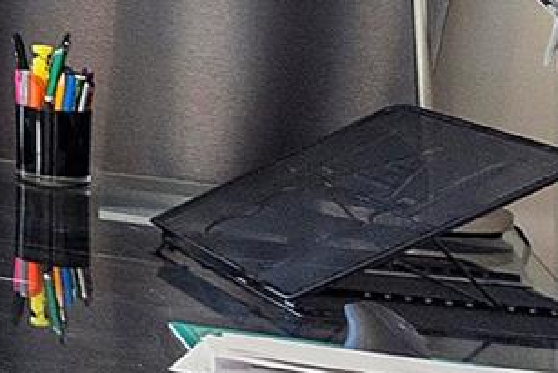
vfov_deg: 12.9
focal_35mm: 100
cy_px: -215
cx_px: -1240
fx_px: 1551
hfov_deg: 10.6
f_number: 11
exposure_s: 1/10
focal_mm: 10
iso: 160
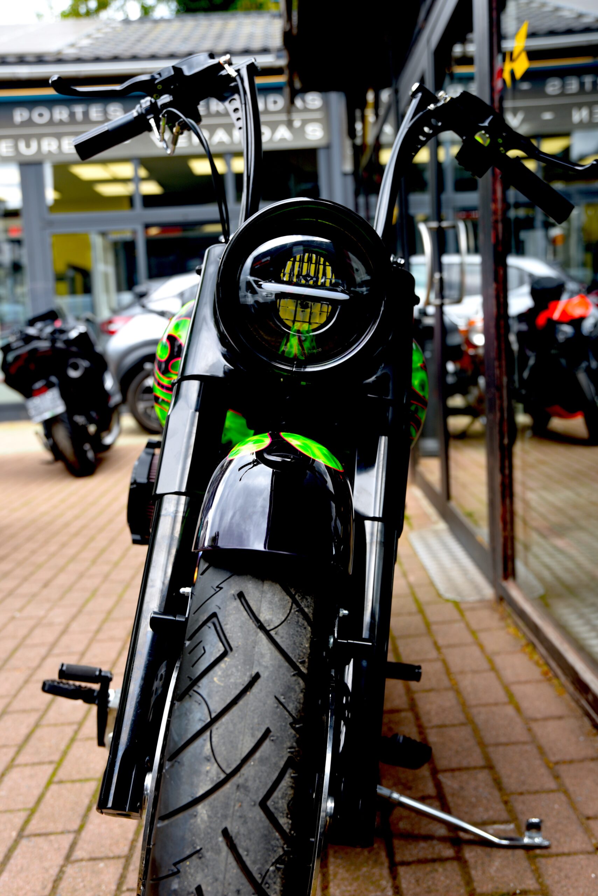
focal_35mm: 44
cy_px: 448
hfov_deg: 30.5
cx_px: 299
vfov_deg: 44.5
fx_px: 1095
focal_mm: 44
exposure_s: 1/100
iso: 100
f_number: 5
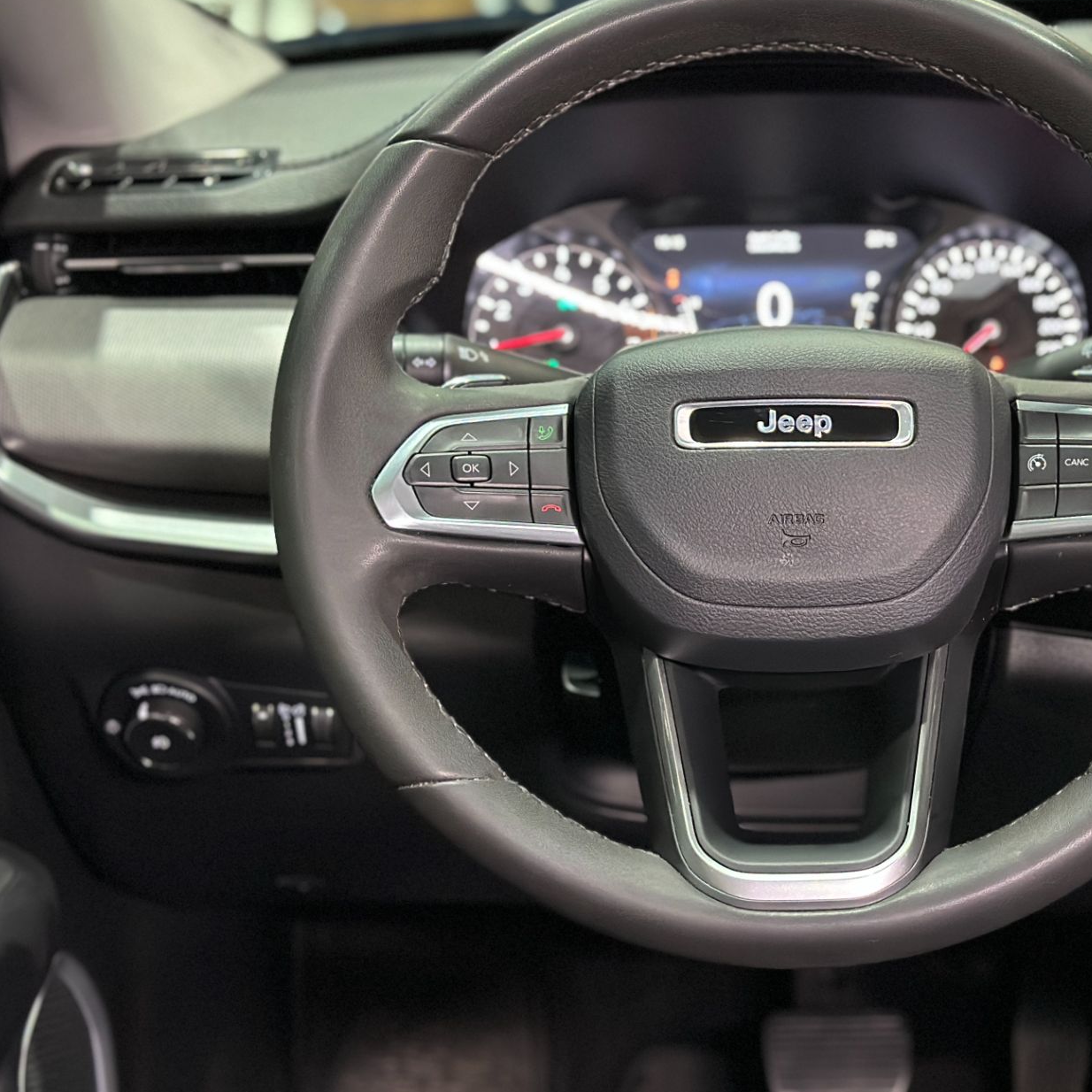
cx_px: 805
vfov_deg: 26.1
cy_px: 475
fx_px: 2356
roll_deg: -0.6
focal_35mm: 66
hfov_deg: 25.8
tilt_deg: -17.1
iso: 640
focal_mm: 6.86
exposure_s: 1/40
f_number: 1.78
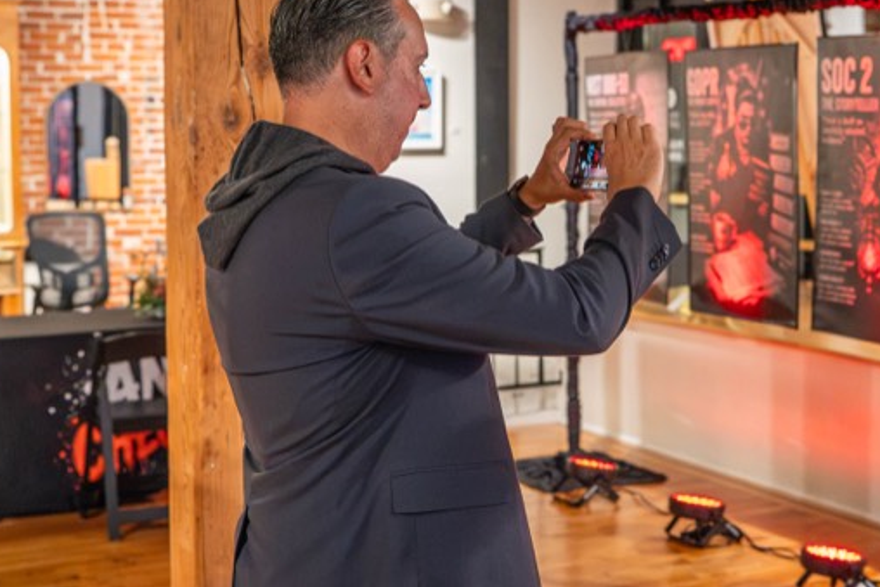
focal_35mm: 62
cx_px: 560
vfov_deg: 21.9
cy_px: 248
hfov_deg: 32.2
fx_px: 1516
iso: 12800
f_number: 3.2
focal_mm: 35
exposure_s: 1/320
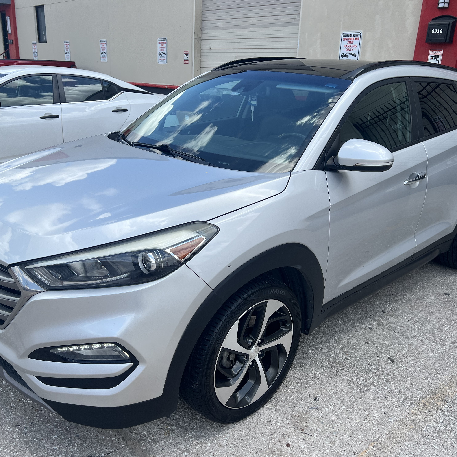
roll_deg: -2.7
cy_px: 229
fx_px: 463
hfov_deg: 52.5
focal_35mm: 31
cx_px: 231
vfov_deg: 52.5
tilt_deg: -18.4
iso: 50
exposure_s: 1/2353
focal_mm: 5.7
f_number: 1.5
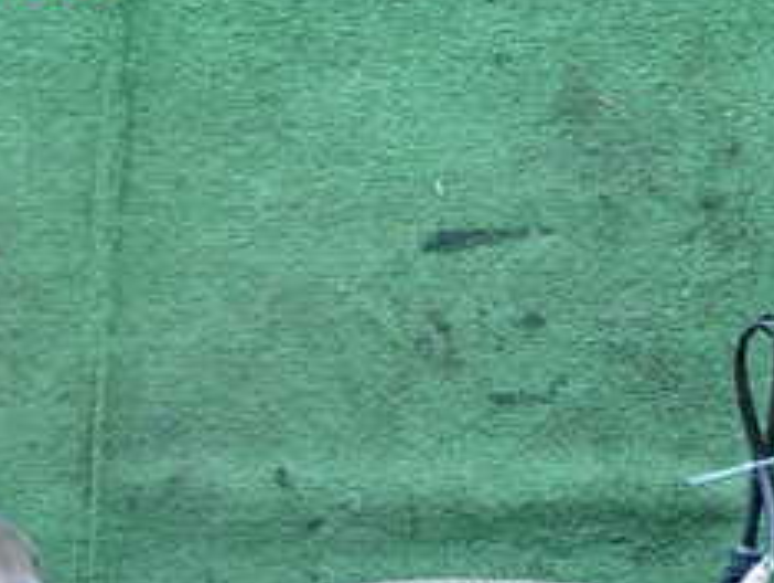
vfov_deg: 21.5
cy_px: 676
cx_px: 480
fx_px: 1432
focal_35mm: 64
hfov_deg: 30.1
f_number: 2
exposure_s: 1/125
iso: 125
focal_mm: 4.5
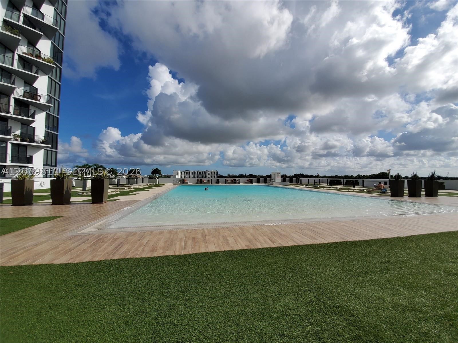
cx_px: 229
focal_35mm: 13
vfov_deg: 89.9
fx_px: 172
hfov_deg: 106.2
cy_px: 172
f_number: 2.2
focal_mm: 1.8
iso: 50
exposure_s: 1/2537
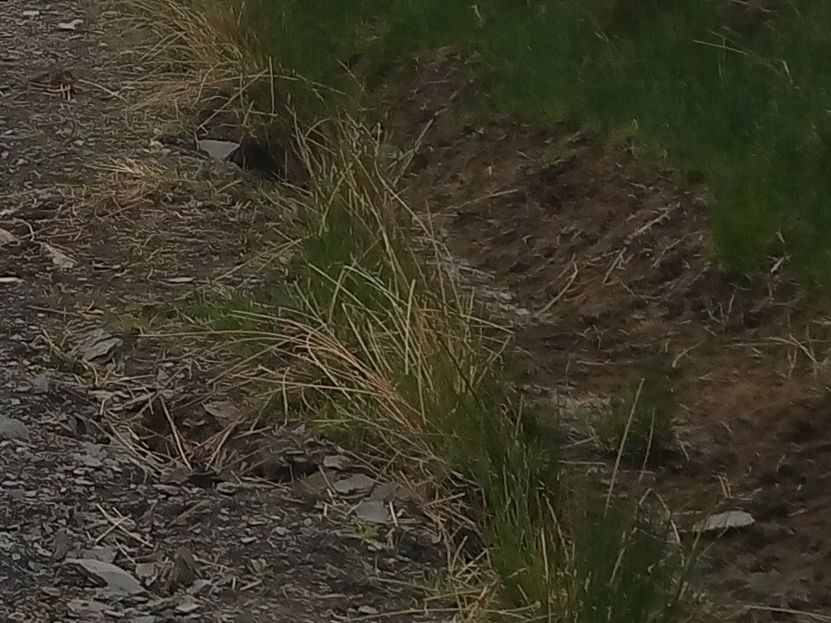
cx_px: -828
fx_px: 2232
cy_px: -257
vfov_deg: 14.9
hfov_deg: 16.3
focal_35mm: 93
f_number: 2
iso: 113
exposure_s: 1/1031
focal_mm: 3.54
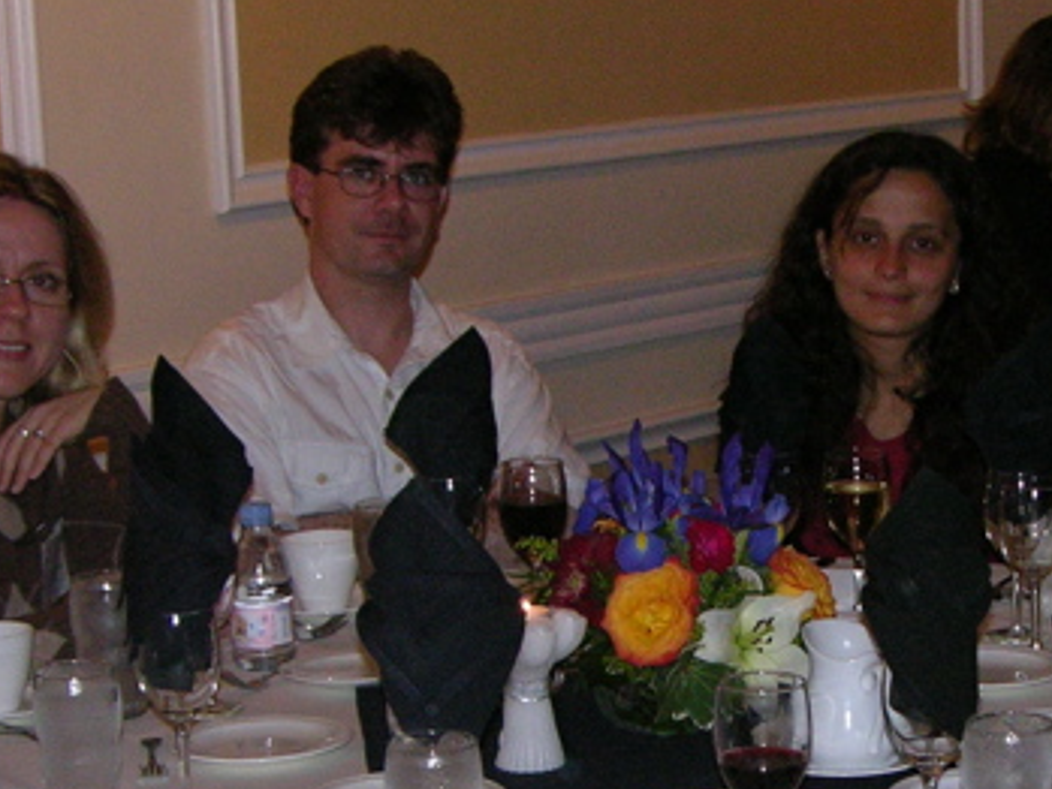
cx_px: 693
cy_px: 739
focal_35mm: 103
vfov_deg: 14.2
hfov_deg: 19.0
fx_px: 3131
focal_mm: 9
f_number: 2.8
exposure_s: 1/60.1
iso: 200
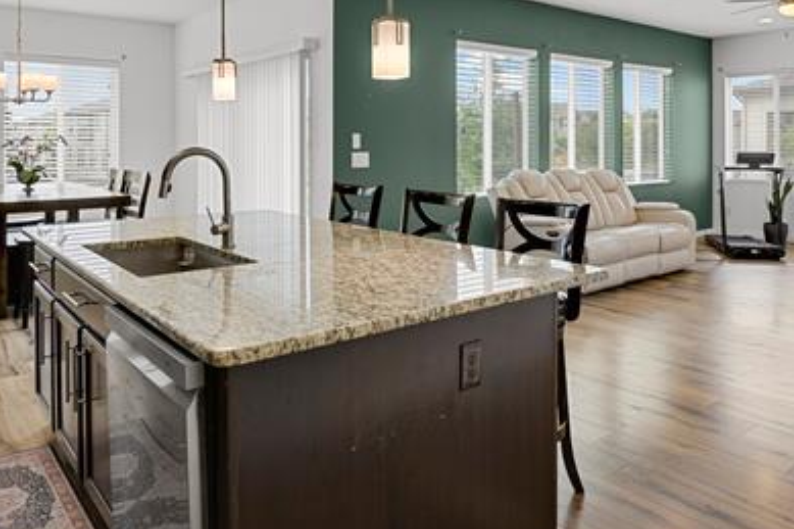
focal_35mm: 28
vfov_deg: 44.9
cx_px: 371
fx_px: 617
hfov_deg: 65.4
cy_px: 137
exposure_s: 1/2
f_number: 8
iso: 250
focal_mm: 17
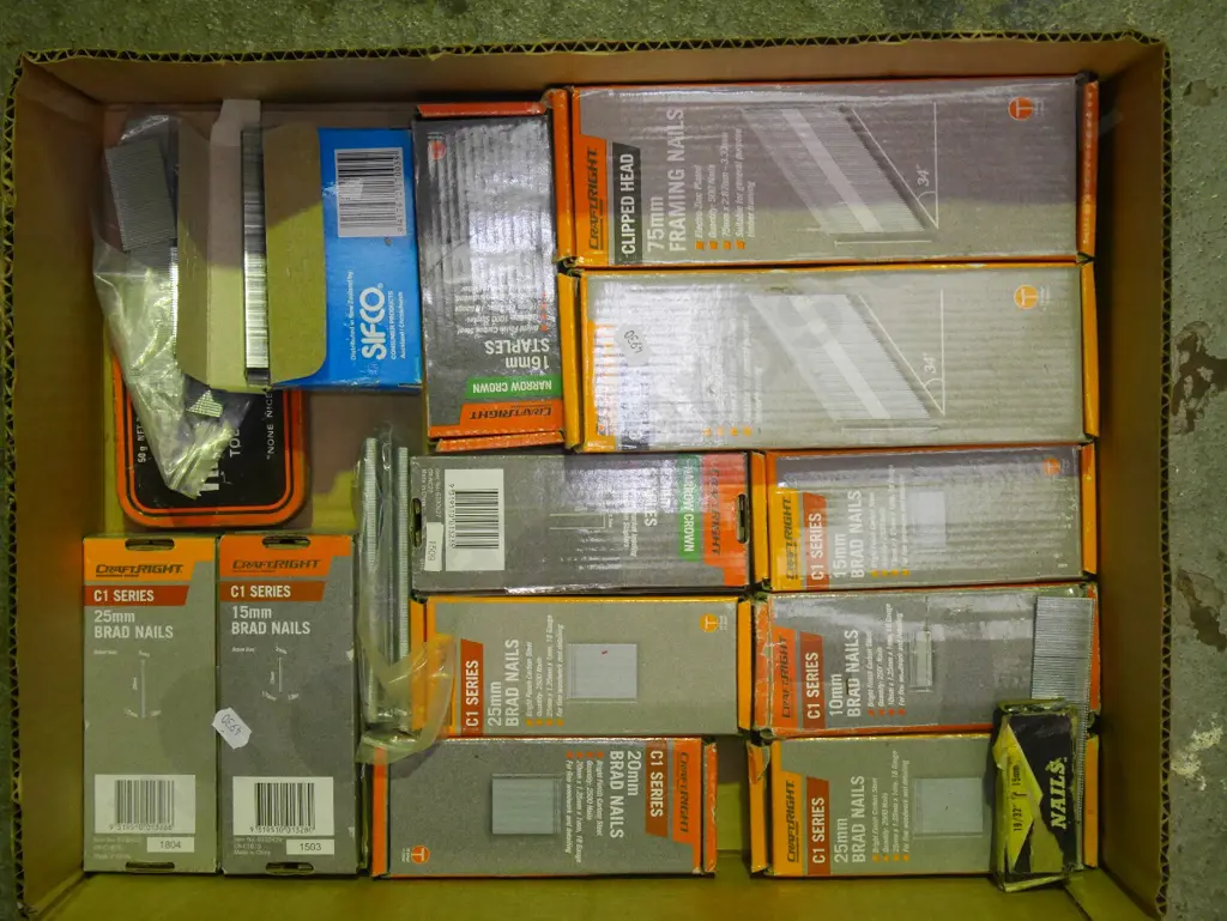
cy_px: 460
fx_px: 2057
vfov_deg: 25.3
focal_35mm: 58
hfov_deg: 33.2
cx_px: 614
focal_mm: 29
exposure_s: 1/80
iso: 3200
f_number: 5.5
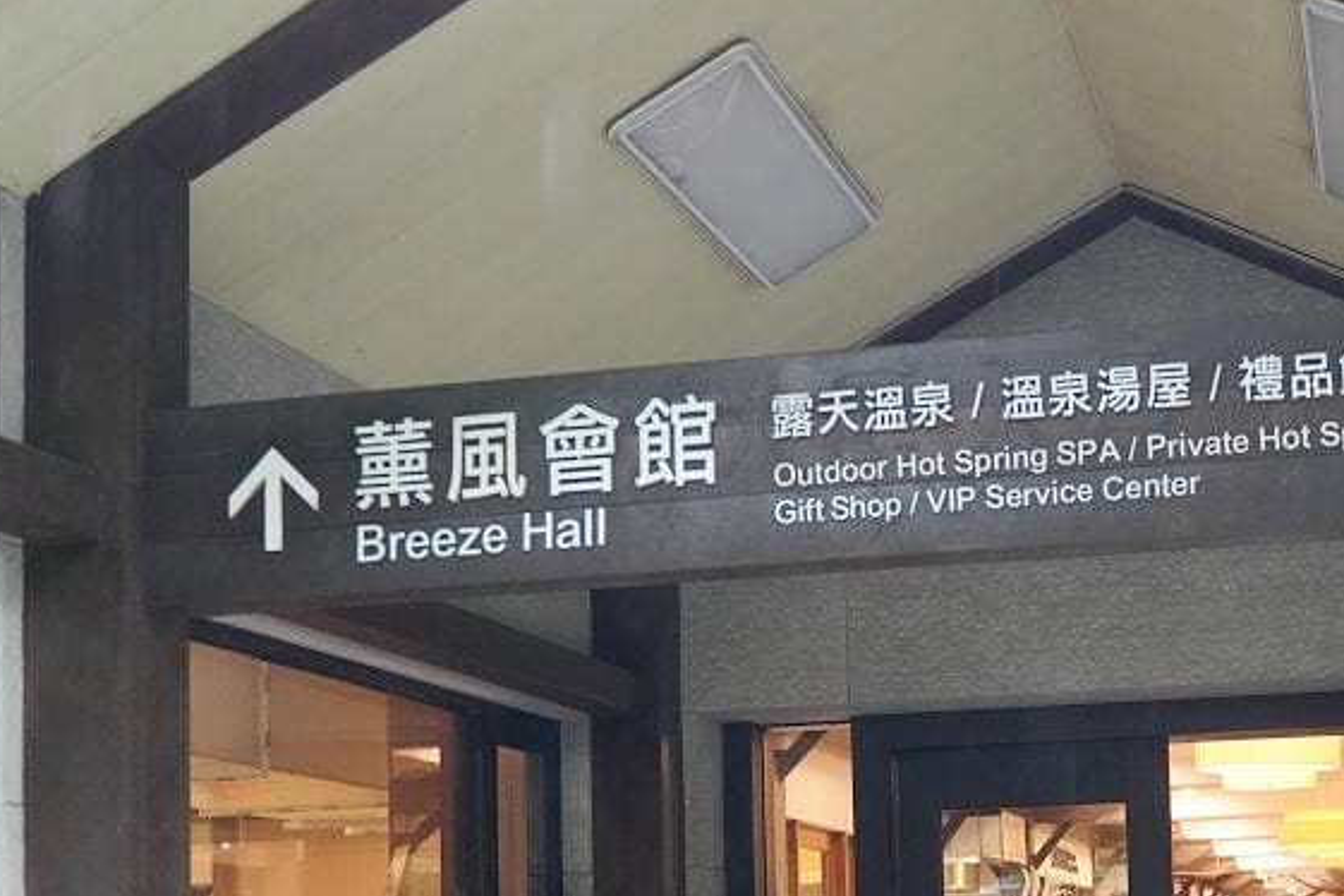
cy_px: 819
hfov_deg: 31.9
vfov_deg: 21.4
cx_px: 980
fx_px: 2314
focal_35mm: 62
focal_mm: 29
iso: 5000
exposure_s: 1/160
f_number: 2.8
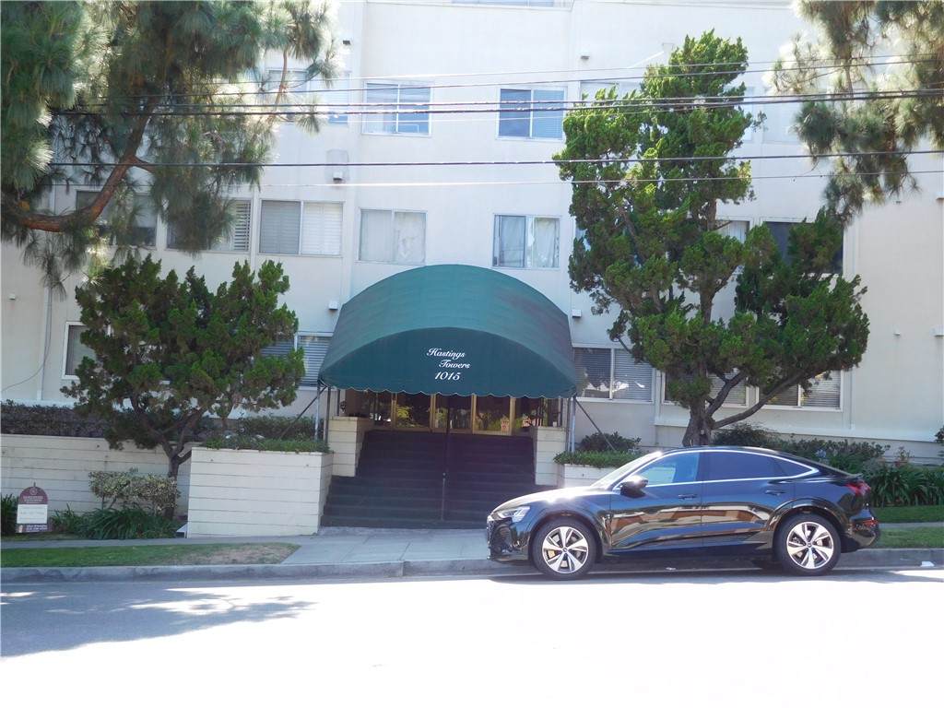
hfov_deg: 46.8
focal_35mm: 40
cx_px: 472
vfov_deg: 36.0
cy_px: 354
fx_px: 1091
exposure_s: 1/125
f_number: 3.9
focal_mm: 7.1
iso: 125
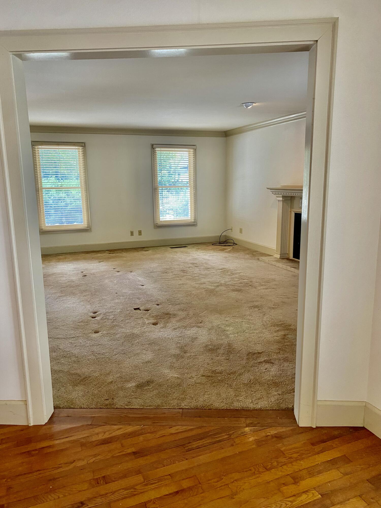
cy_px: 254
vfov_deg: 67.3
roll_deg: +1.3
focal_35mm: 26
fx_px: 382
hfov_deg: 53.1
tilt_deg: -9.2
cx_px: 190
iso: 125
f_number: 1.8
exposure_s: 1/60
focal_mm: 4.25
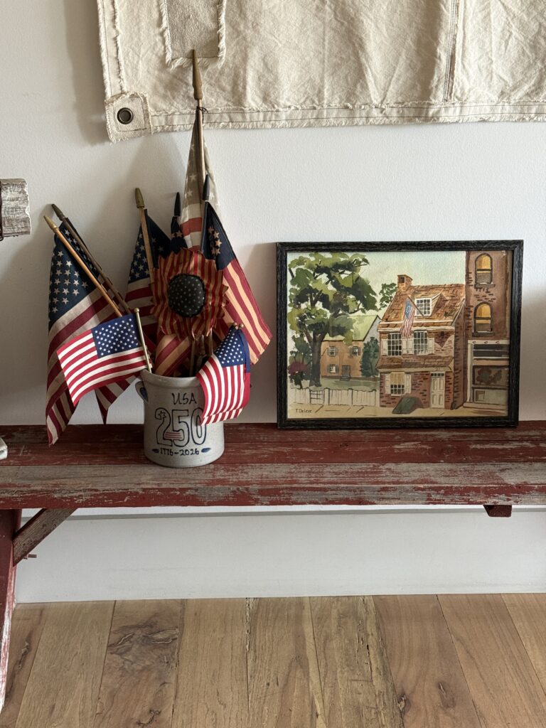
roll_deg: -0.5
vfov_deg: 39.7
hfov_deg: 30.3
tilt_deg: -21.0
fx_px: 1009
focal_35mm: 48
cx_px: 273
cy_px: 364
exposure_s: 1/54
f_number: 1.78
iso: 250
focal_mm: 6.76
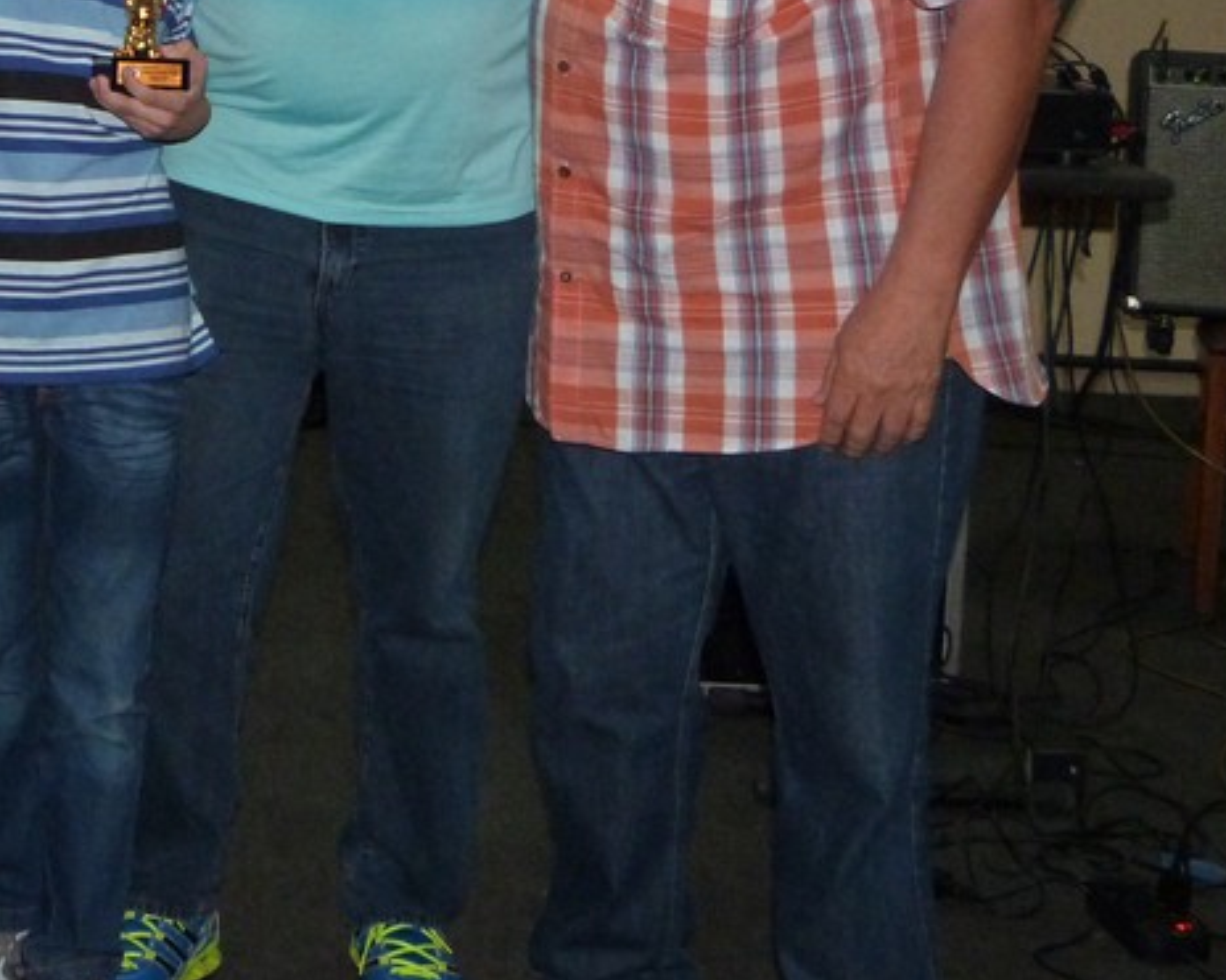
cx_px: 40
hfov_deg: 26.3
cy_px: 103
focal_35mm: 69
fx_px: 2503
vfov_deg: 21.7
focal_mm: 5.7
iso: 400
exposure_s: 1/40
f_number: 3
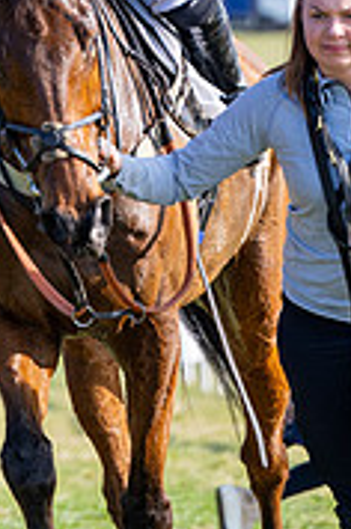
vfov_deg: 5.2
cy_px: -62
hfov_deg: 3.4
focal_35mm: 398
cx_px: 89
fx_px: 5843
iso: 100
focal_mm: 105
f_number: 2.8
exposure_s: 1/1000
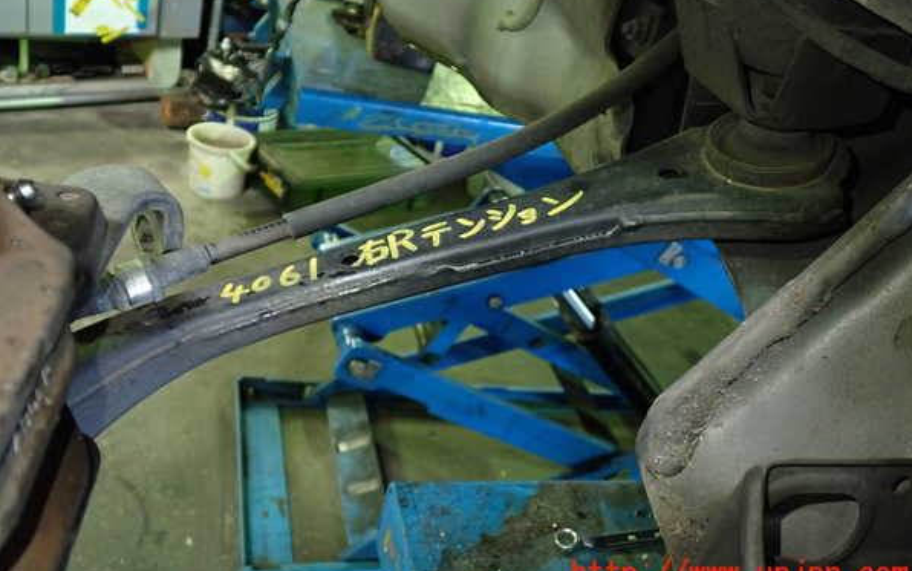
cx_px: 458
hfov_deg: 59.6
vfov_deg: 39.4
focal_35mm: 32
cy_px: 250
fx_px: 796
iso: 400
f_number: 2.3
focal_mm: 5.4
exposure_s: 1/30
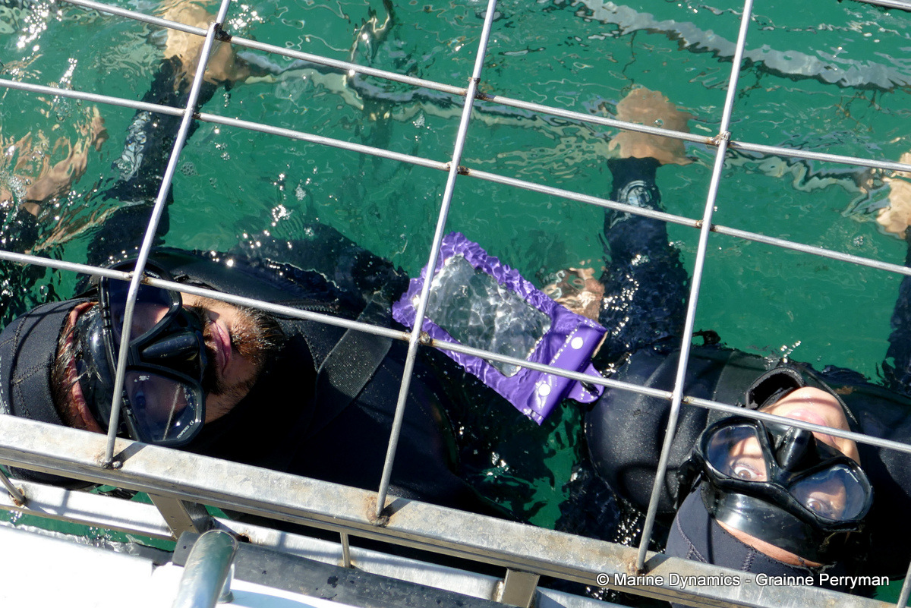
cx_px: 456
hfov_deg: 39.6
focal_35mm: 50
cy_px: 304
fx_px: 1266
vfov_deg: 27.0
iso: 125
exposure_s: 1/800
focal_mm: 18.17
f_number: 3.3
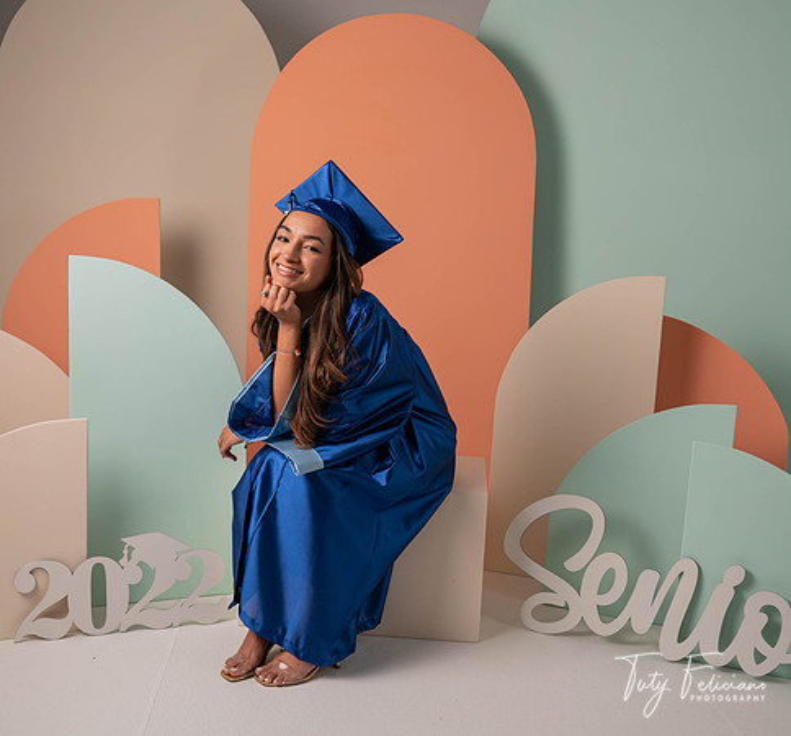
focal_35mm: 39
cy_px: 368
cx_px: 391
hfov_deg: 44.1
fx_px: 976
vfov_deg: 41.3
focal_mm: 31
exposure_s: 1/125
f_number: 5
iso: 125
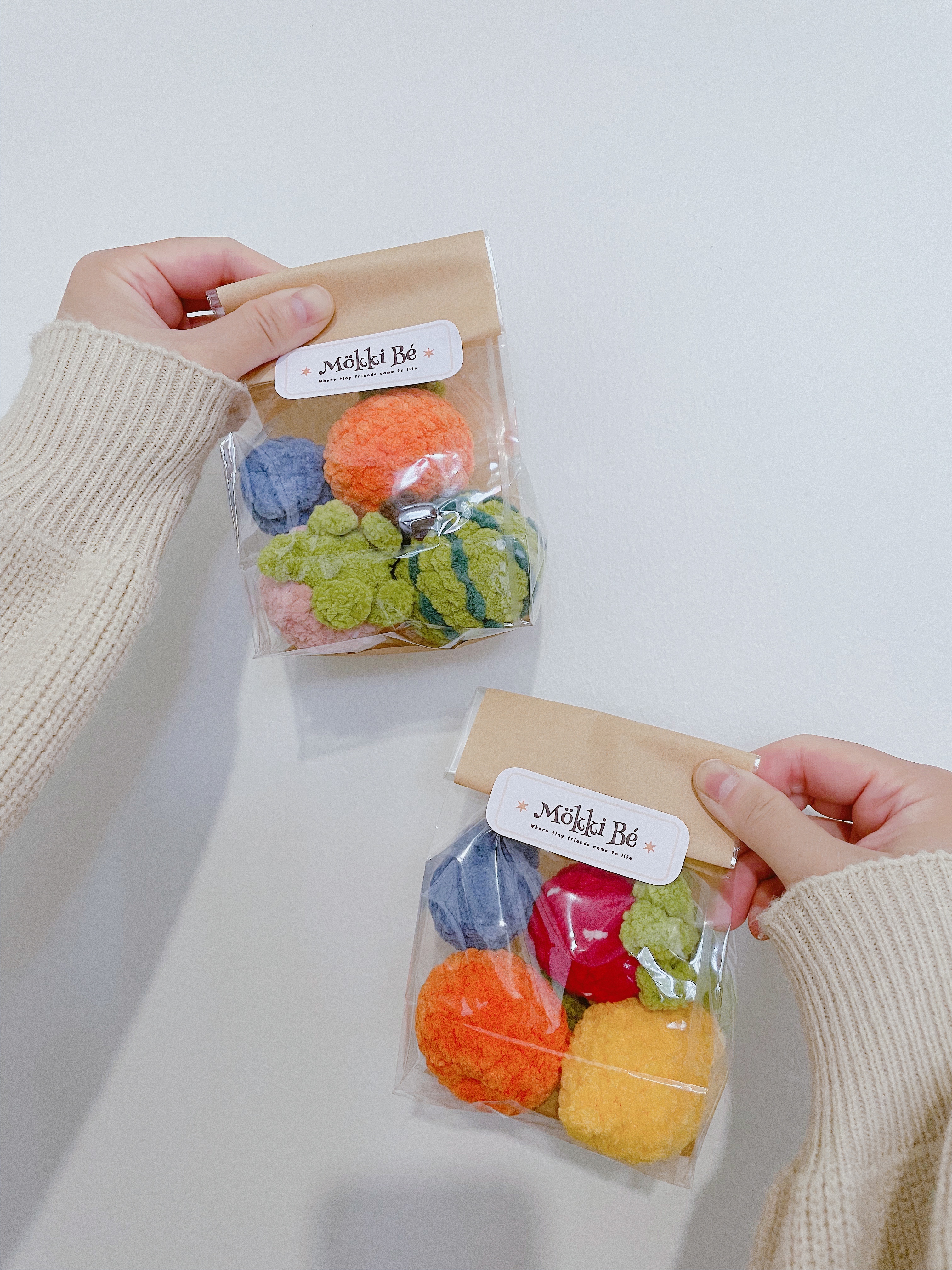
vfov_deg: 67.3
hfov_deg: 53.1
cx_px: 476
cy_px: 635
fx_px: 953
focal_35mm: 26
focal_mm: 4.2
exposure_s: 1/50
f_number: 1.6
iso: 125
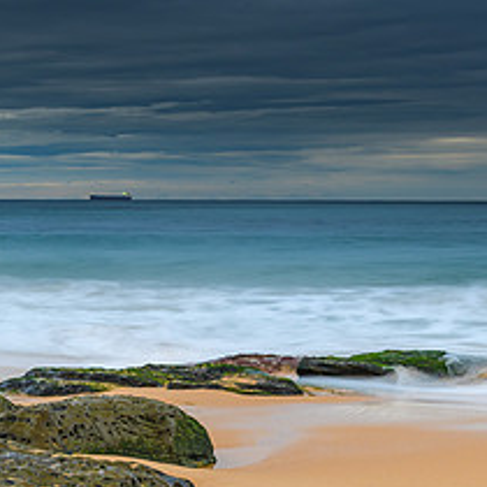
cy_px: 370
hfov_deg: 19.4
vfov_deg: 19.4
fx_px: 1417
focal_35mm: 89
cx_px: 165
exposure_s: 2.5
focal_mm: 25
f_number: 6.3
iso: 100
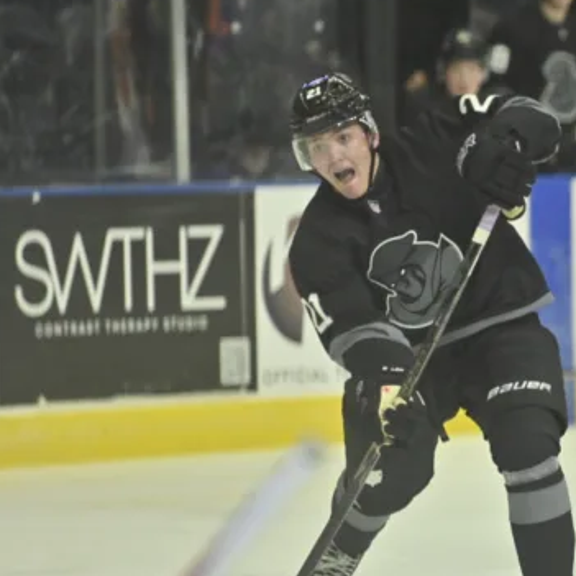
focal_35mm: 345
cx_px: 510
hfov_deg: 5.1
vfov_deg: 5.1
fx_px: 6495
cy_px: 320
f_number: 3.5
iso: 2500
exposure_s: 1/1250
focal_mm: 190
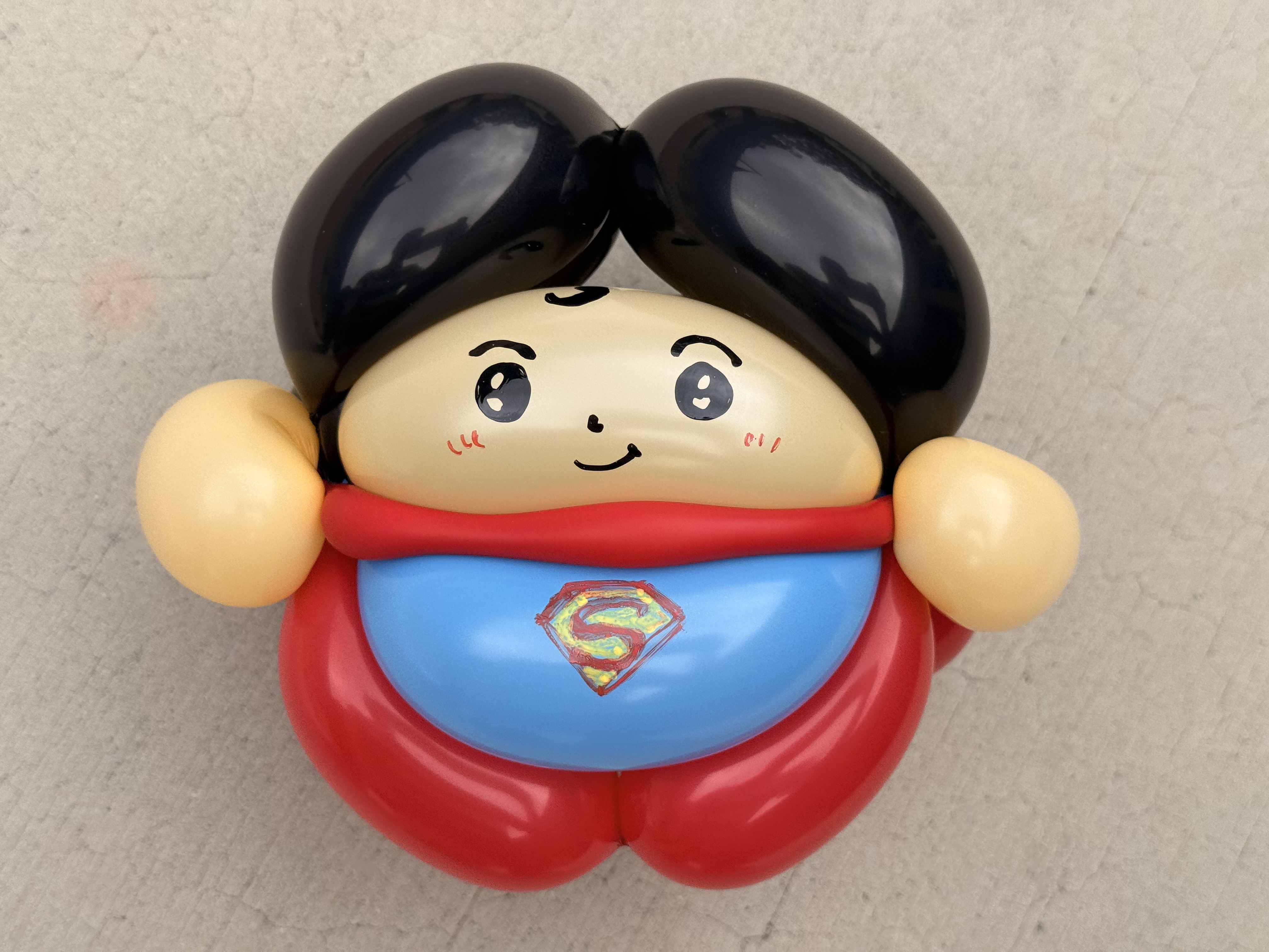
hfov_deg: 39.7
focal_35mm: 48
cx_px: 634
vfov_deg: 30.3
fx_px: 1760
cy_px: 476
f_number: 1.78
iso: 80
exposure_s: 1/1353
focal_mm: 6.76
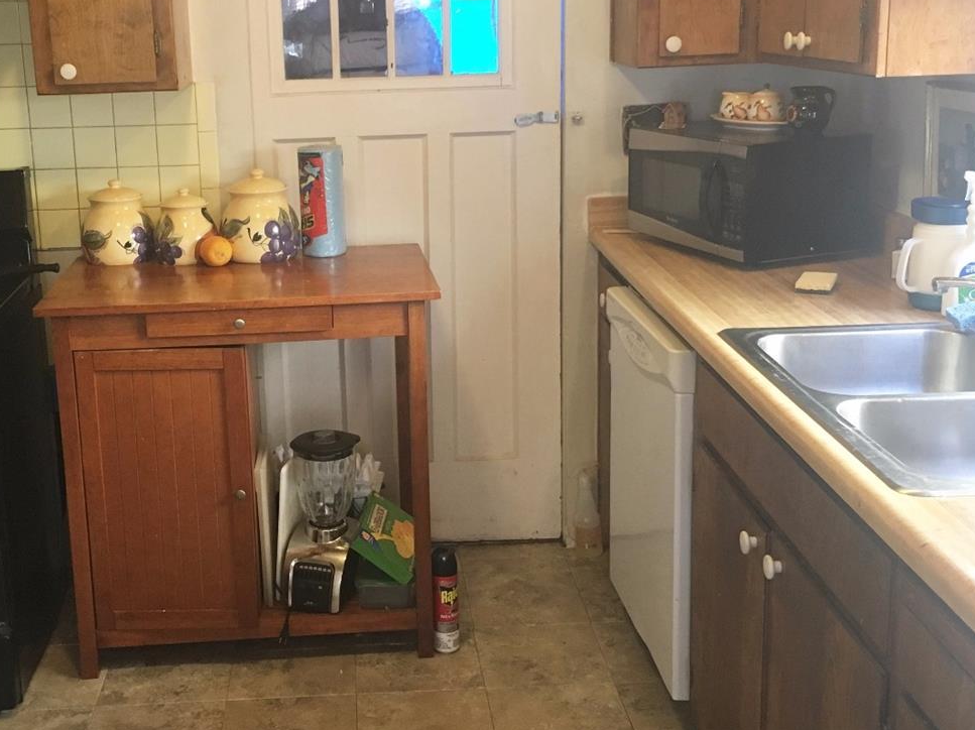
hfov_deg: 41.9
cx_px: 389
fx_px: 1267
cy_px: 292
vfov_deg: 32.1
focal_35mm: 45
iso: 125
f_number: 2.2
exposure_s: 1/30
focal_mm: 4.15
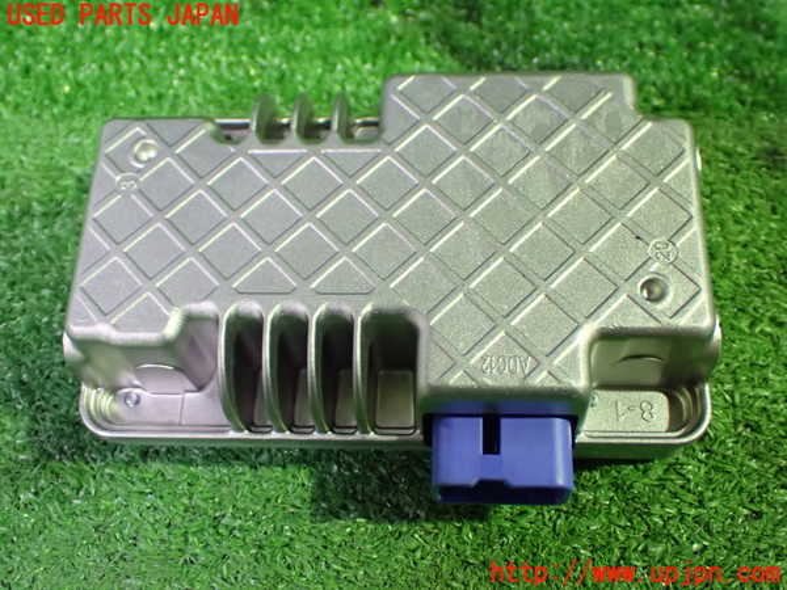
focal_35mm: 41
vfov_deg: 35.1
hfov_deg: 45.8
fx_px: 932
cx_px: 394
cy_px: 295
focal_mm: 7.31
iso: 1250
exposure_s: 1/40
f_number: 2.8
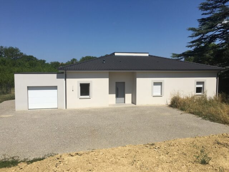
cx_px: 114
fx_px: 192
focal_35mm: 29
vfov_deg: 48.2
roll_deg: -1.0
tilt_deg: -4.3
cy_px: 86
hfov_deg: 61.7
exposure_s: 1/3663
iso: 25
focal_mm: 4.15
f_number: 2.2
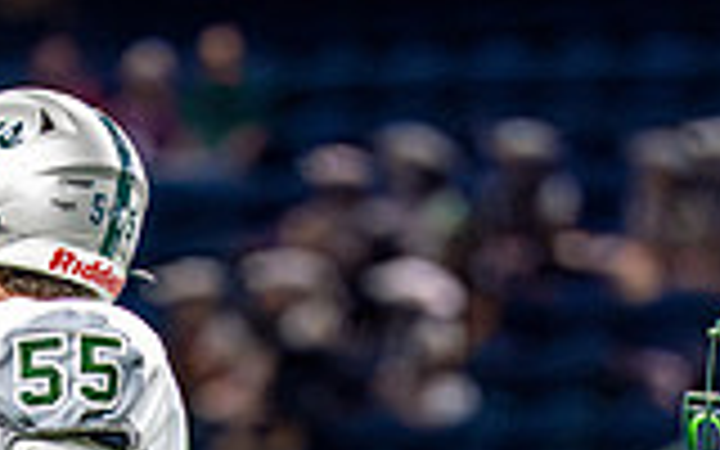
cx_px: 100
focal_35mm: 1015
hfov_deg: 2.1
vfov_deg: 1.3
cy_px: 818
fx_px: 19917
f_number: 2.8
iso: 5000
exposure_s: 1/2000
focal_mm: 200
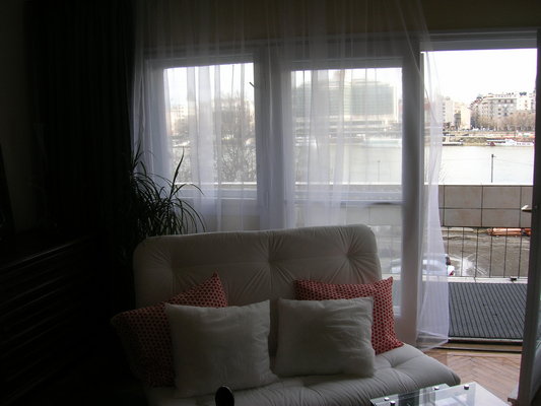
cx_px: 270
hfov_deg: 53.9
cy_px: 203
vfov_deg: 41.8
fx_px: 531
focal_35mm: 34
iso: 50
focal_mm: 5.7
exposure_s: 1/87.8
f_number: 4.9
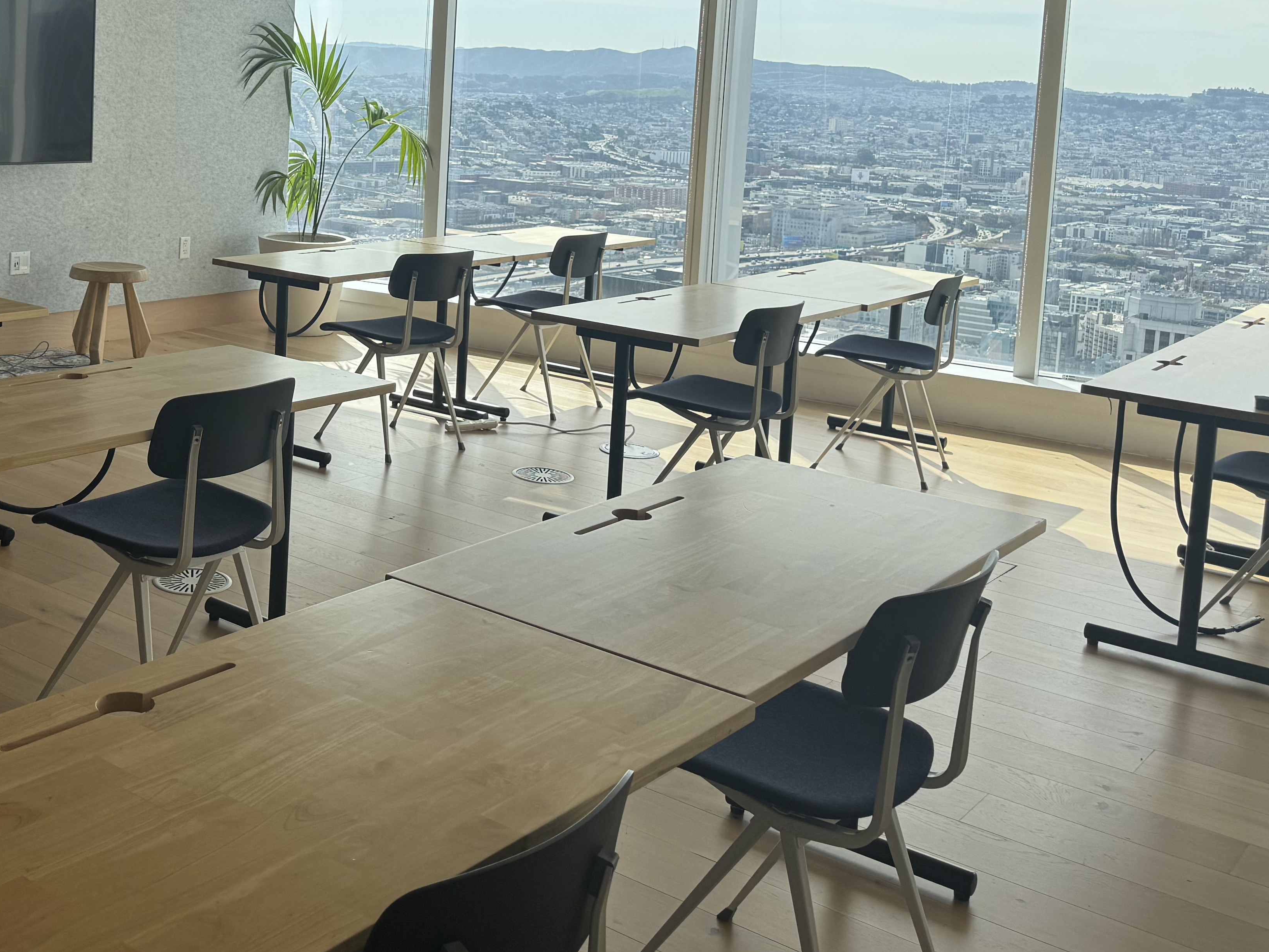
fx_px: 1540
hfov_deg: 43.1
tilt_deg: -5.4
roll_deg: -2.9
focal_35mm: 42
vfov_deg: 33.4
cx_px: 291
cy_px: 191
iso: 80
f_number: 1.78
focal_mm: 6.76
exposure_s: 1/1395
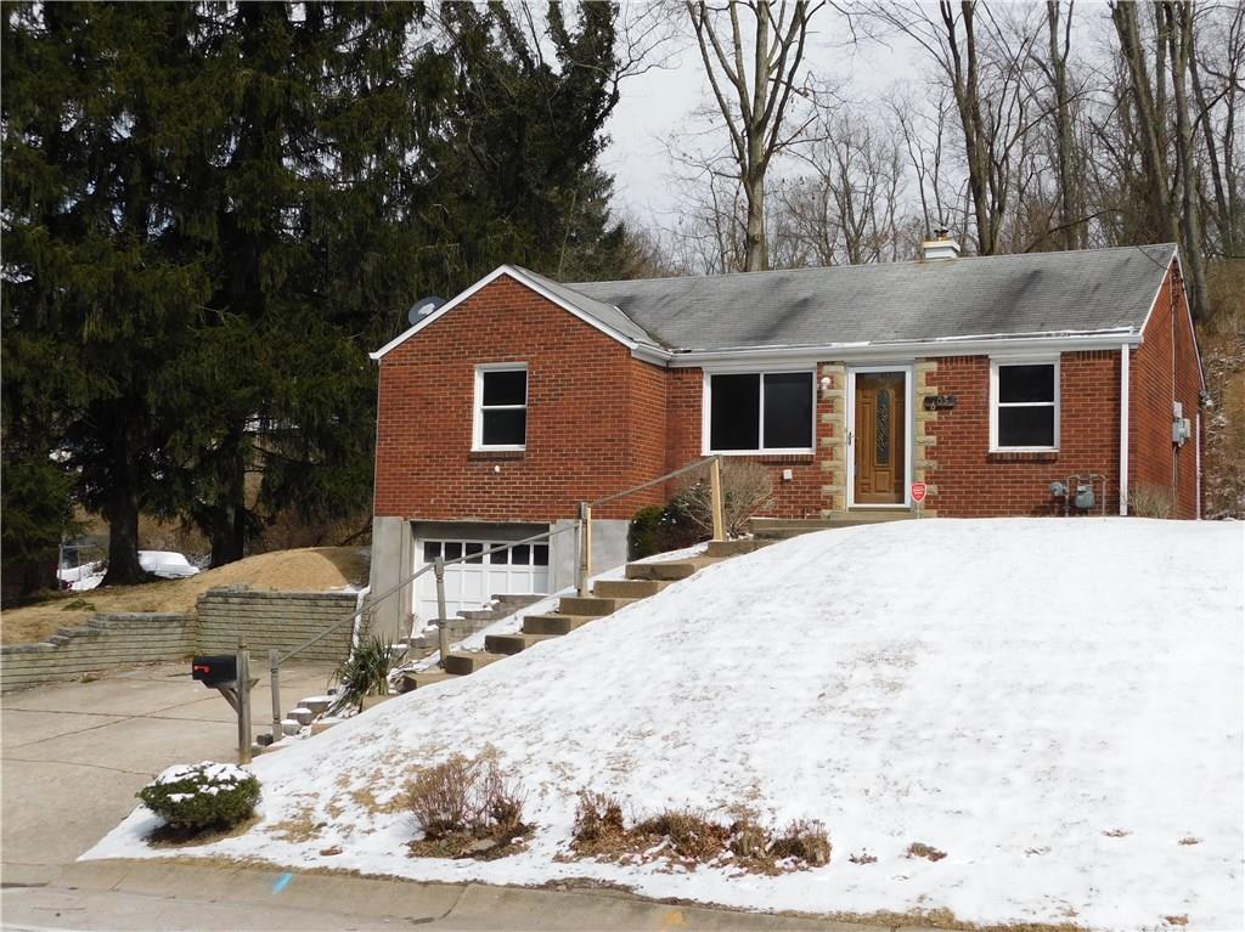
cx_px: 622
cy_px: 466
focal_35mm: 40
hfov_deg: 46.8
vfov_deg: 35.9
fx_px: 1438
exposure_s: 1/400
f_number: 7.2
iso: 125
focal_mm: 7.1
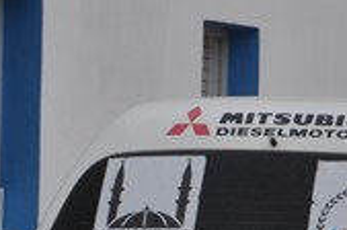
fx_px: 3001
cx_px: 402
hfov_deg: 6.6
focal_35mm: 312
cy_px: 301
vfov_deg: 4.4
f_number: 9
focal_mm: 55
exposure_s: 1/320
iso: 200
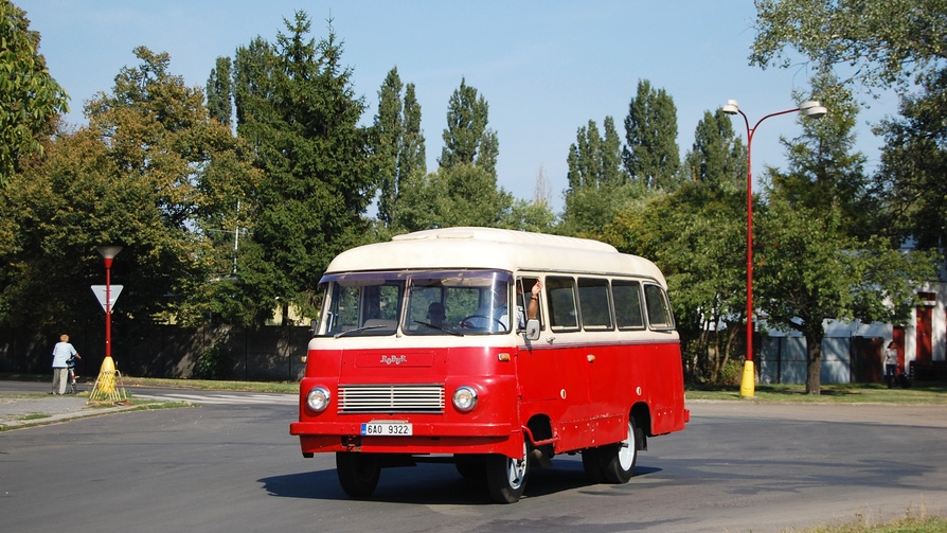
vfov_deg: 15.3
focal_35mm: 79
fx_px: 1984
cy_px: 260
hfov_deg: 26.8
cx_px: 472
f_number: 5.6
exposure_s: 1/1000
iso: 220
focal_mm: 50
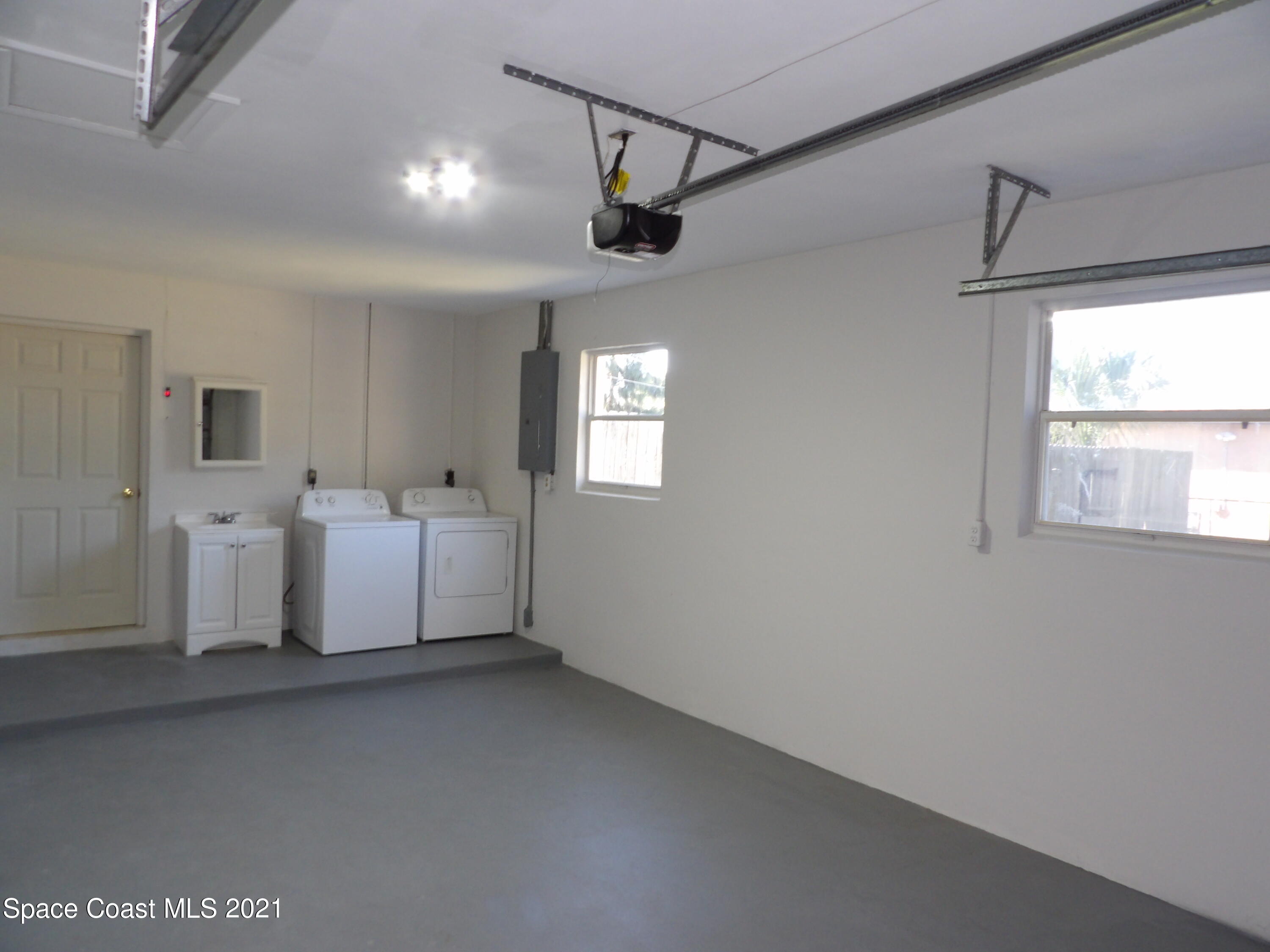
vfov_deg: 56.8
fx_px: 881
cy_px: 476
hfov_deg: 71.6
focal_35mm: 24
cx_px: 635
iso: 200
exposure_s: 1/33
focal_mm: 4.3
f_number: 3.2
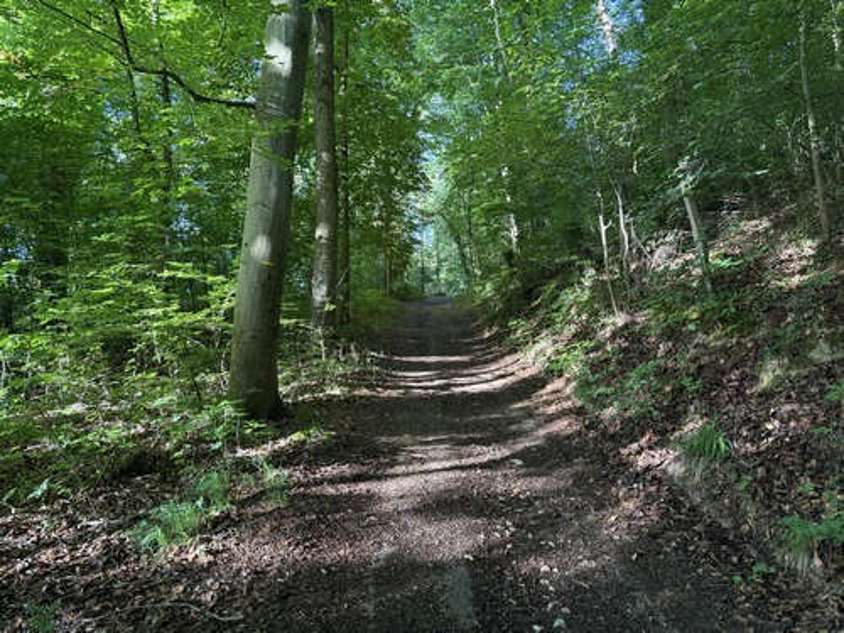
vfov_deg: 56.8
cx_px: 422
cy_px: 316
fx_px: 585
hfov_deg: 71.6
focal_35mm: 24
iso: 200
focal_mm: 6.76
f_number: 1.78
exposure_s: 1/89
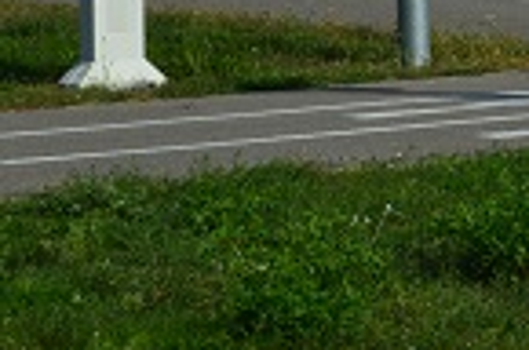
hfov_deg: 5.5
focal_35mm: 365
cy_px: -359
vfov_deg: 3.7
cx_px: 1087
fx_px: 5355
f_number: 11
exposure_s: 1/500
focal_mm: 55
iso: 160
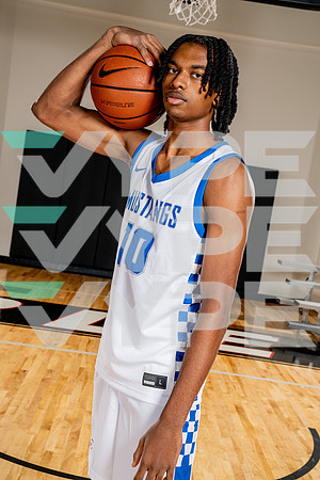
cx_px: 160
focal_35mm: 50
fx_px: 667
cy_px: 240
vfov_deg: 39.6
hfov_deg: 27.0
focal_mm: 50
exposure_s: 1/250
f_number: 8
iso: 250
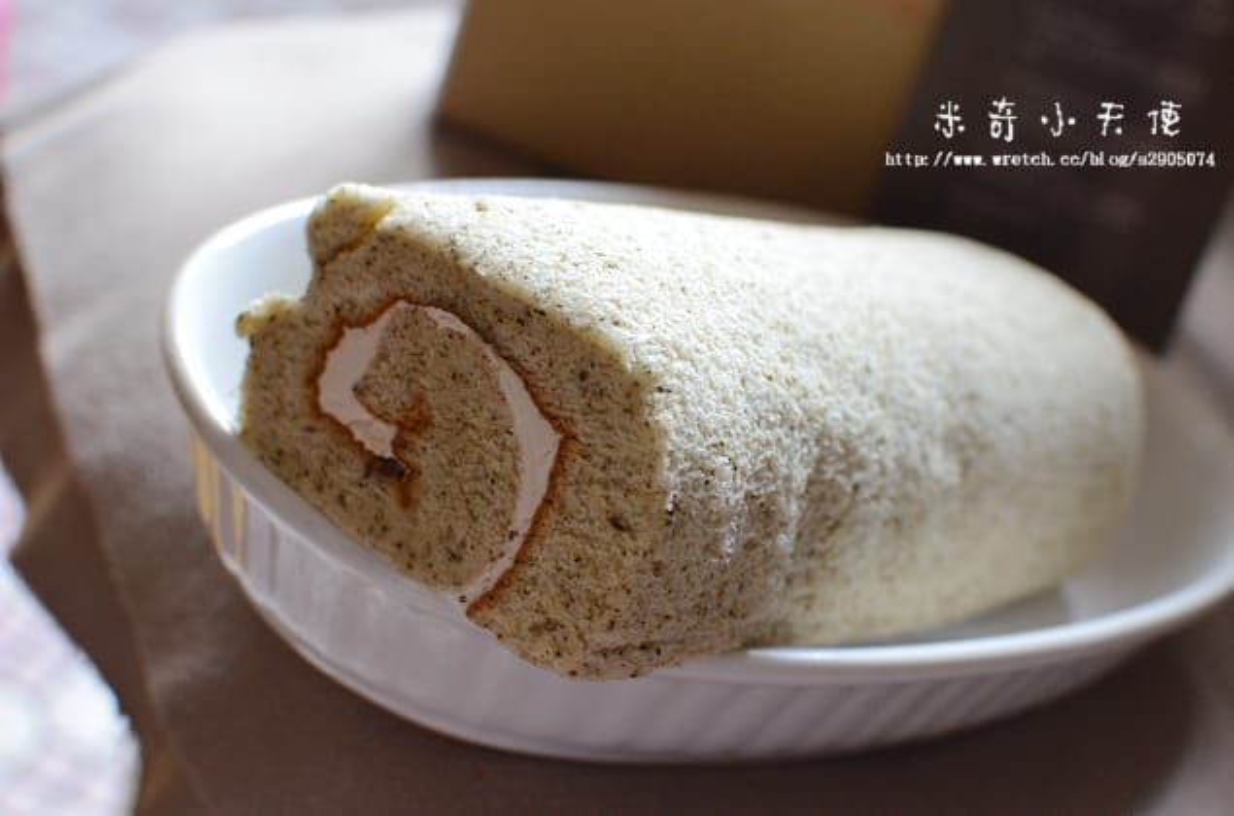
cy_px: 408
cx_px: 617
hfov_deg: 37.9
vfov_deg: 25.6
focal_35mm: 52
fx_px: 1795
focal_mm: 35
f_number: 4.5
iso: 1250
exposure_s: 1/25
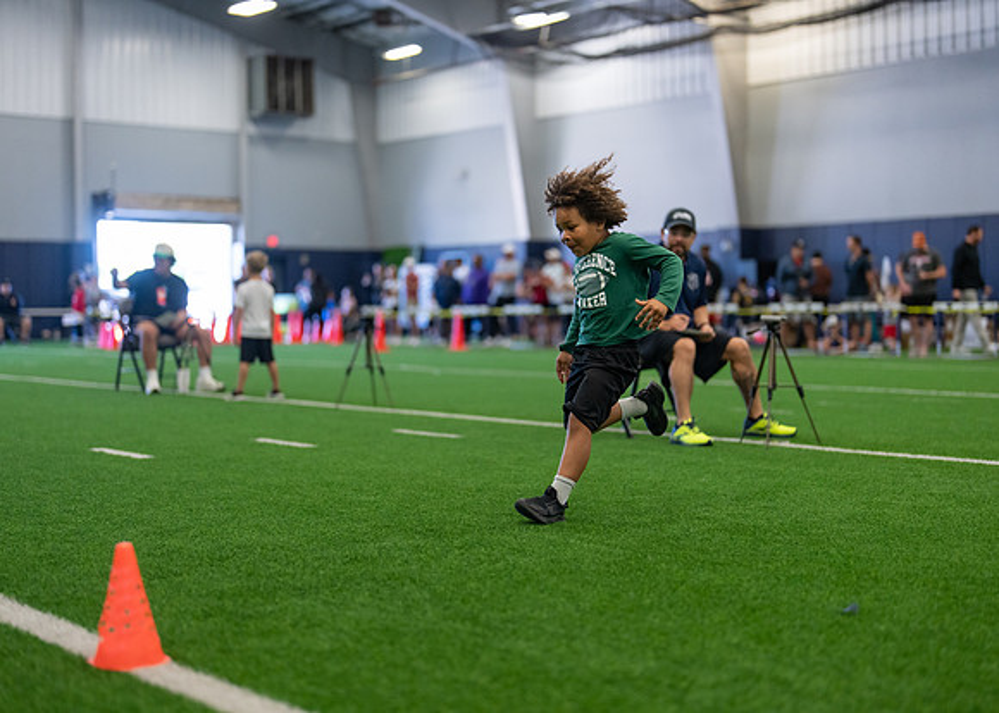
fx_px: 1532
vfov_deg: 26.2
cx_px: 500
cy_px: 356
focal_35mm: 54
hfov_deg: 36.1
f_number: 1.2
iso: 1250
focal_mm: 50
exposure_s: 1/1000
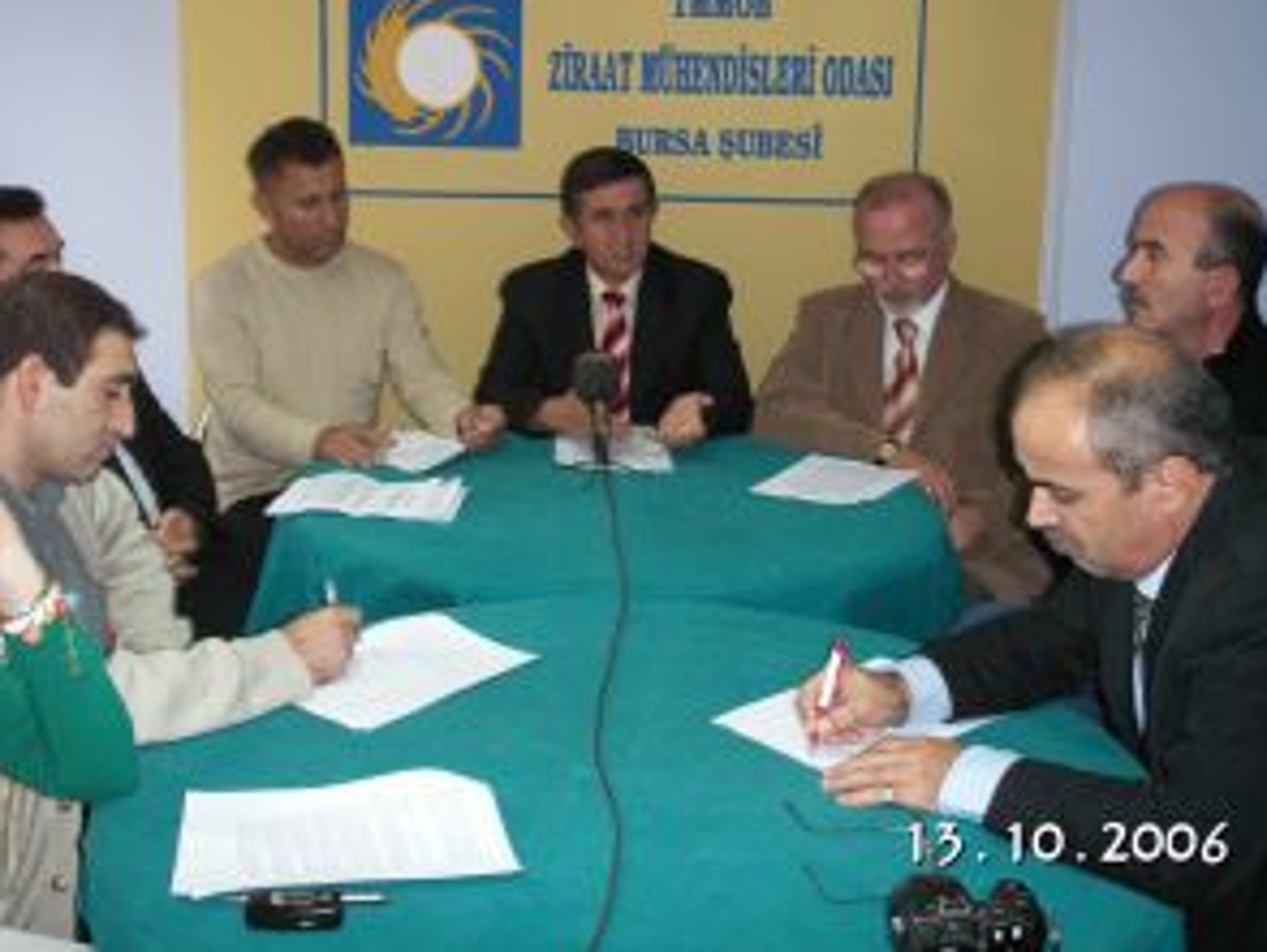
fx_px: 1612
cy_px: 398
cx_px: 612
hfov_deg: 42.9
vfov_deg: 32.9
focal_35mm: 44
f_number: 3.5
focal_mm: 7.7
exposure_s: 1/40
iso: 160
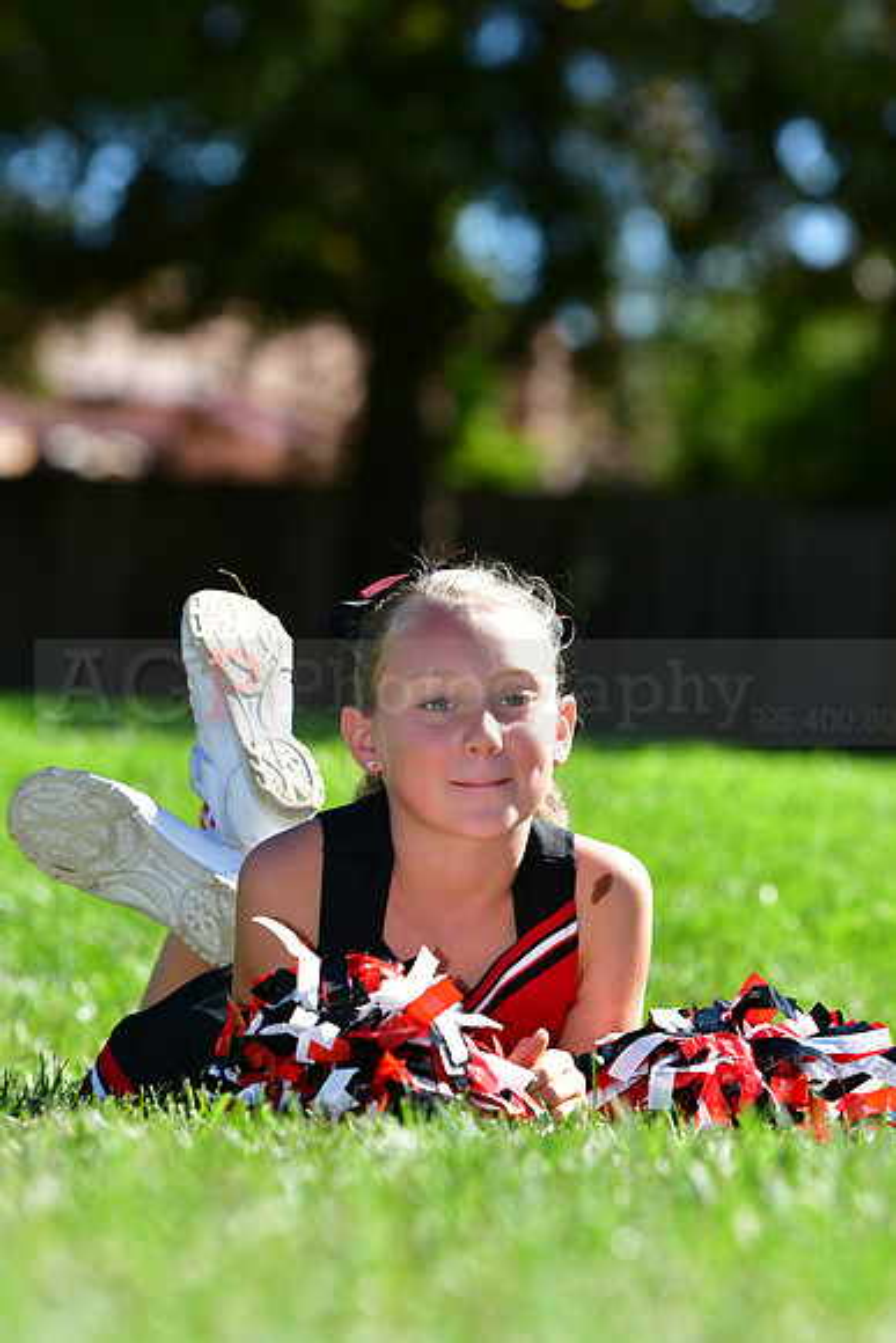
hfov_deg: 5.7
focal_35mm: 240
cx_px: 448
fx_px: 8954
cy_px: 672
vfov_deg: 8.6
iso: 400
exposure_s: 1/1250
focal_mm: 160
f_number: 4.5
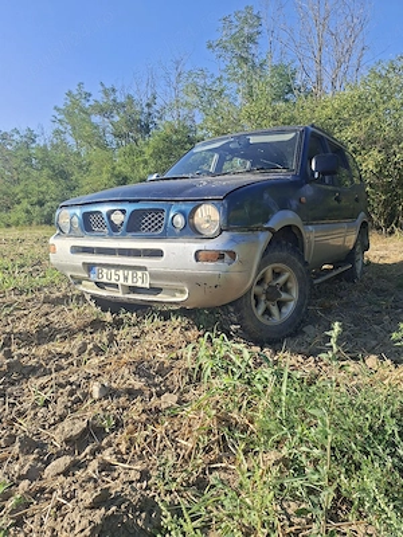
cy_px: 268
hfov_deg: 58.9
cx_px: 202
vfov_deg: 73.9
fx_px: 357
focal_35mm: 23
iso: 40
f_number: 1.8
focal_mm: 5.54
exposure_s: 1/1111
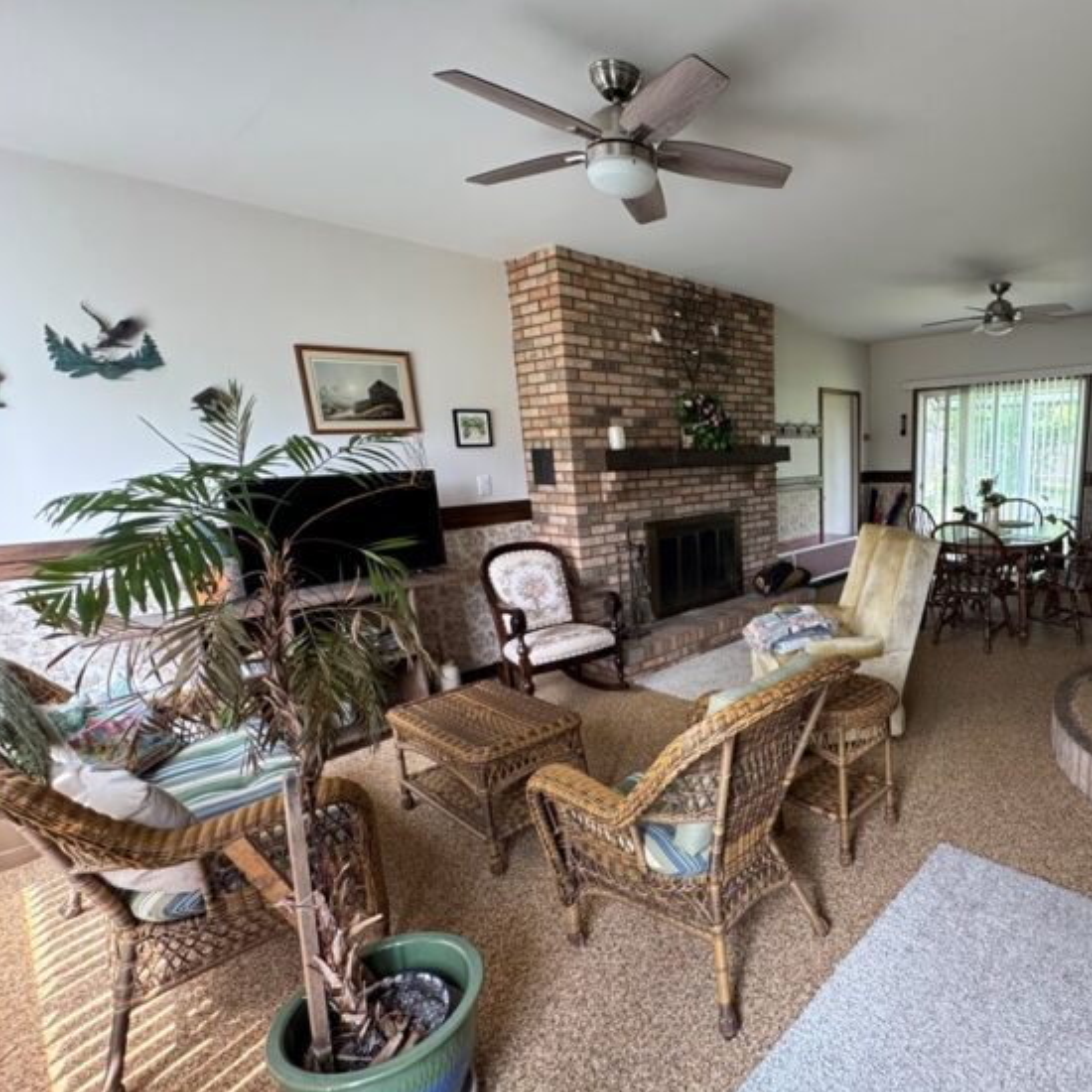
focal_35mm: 18
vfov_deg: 80.6
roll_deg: +0.6
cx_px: 778
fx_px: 642
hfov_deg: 76.5
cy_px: 578
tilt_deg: -11.8
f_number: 2.2
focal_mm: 2.22
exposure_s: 1/99
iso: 320
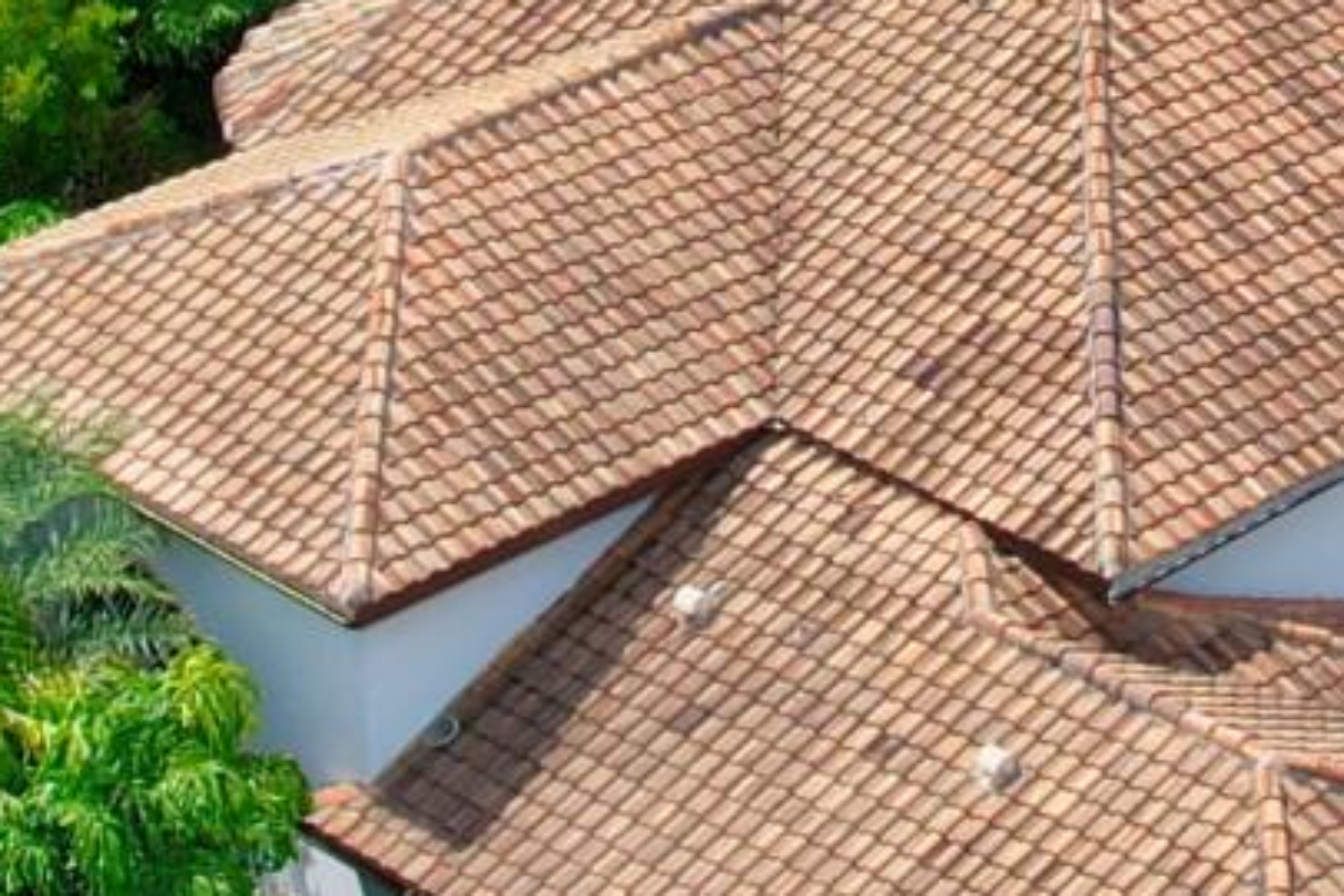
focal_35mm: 163
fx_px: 6085
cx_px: 1030
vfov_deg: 8.3
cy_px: -267
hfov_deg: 12.6
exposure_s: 1/2000
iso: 120
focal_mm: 8.4
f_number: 2.8
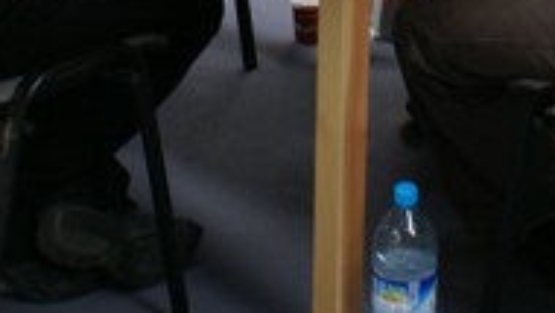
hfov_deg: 15.4
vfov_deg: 8.3
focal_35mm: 139
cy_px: -319
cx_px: 356
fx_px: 2046
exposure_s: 1/30
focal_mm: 24
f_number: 5.6
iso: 200
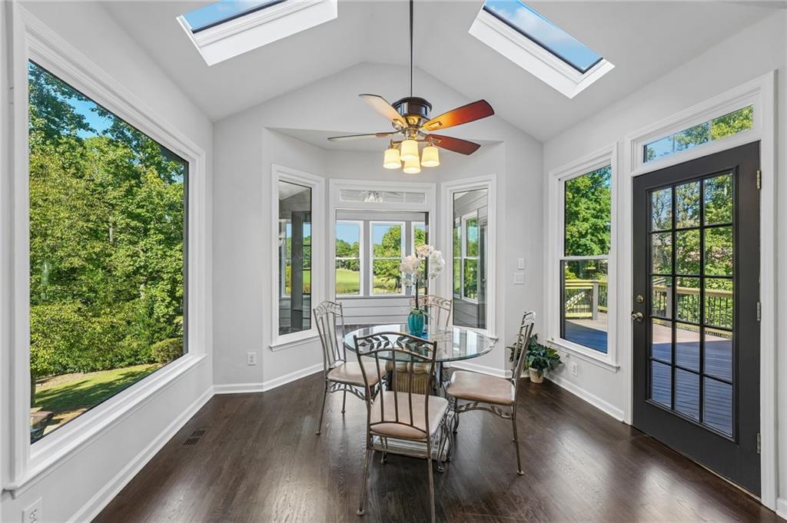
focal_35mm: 14
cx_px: 394
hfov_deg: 104.3
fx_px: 306
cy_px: 262
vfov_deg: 81.1
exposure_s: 1/20
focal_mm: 14
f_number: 8
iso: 320
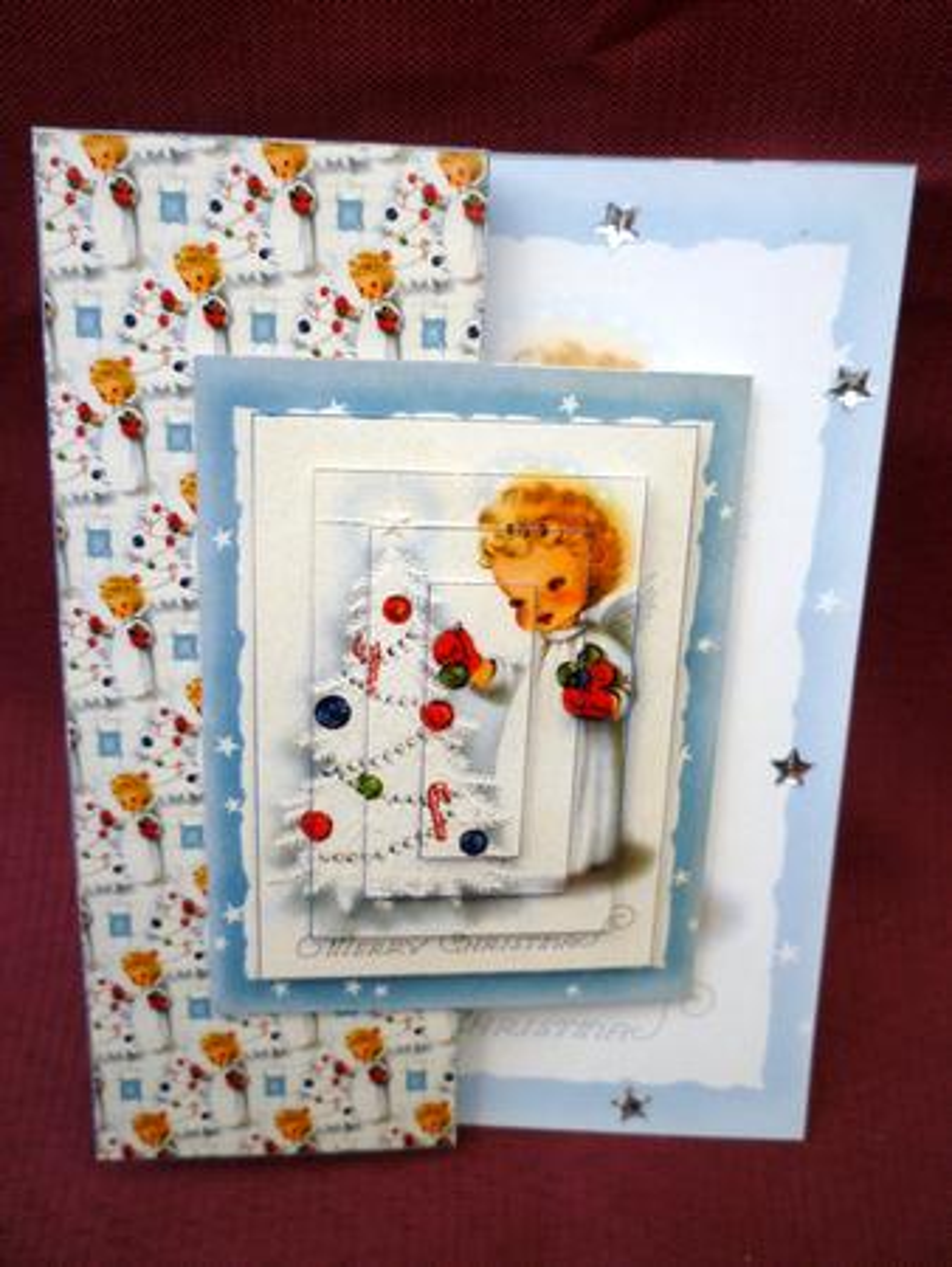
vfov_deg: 61.6
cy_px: 634
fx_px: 1062
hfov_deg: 48.3
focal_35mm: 29
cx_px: 476
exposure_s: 1/40
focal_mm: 5.2
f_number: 3.3
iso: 80
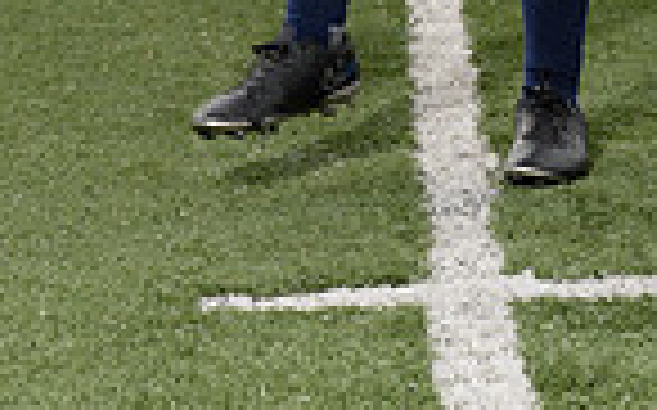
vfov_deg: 7.1
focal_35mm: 176
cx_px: 338
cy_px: -523
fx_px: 3149
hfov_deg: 11.9
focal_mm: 56
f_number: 8
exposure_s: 1/250
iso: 100
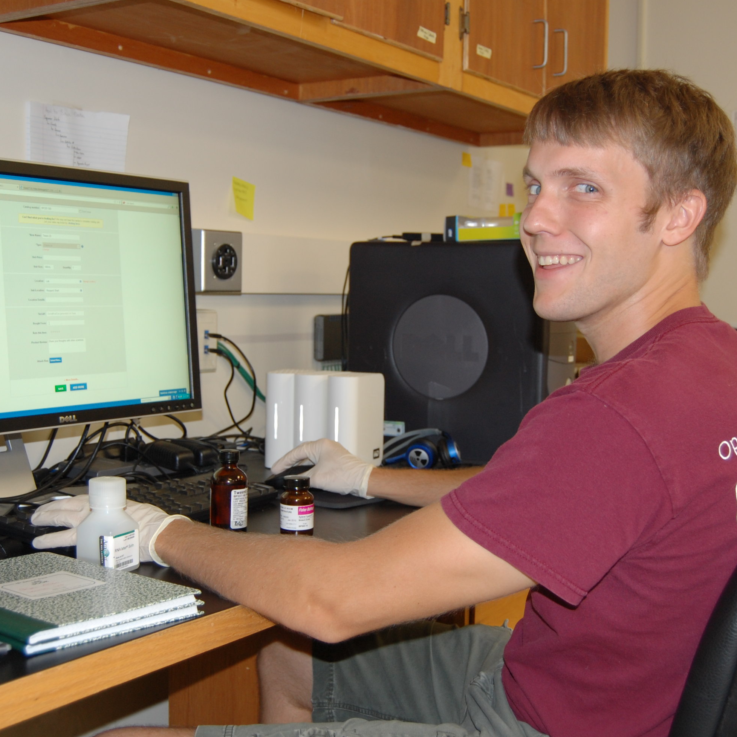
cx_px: 349
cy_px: 375
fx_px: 1132
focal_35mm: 47
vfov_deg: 36.1
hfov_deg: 36.1
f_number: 4
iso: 400
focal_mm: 24
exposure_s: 1/60
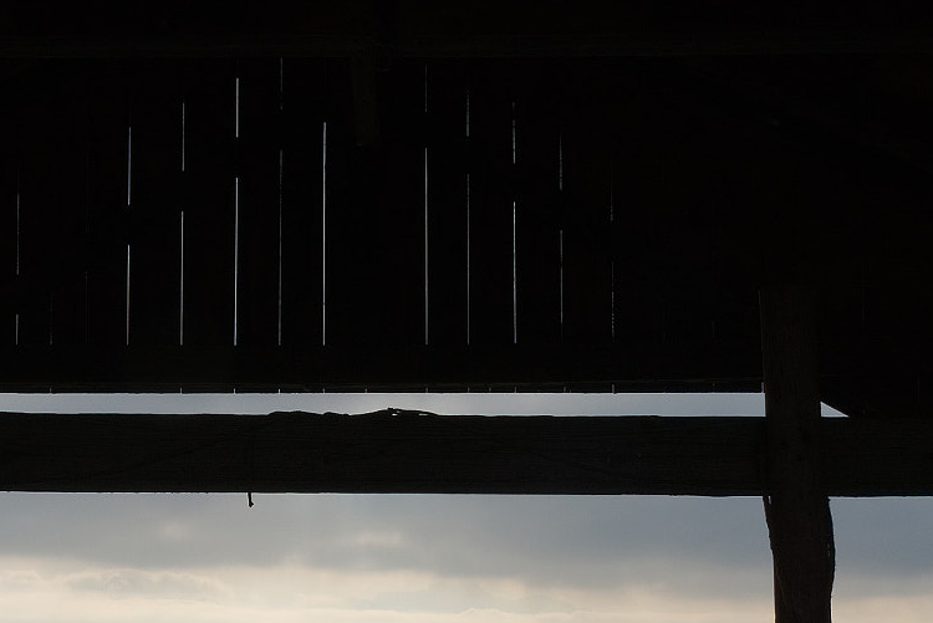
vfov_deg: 20.5
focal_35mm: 64
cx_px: 363
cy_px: 649
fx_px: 1660
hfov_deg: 31.3
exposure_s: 1/200
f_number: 16
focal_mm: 30
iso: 100
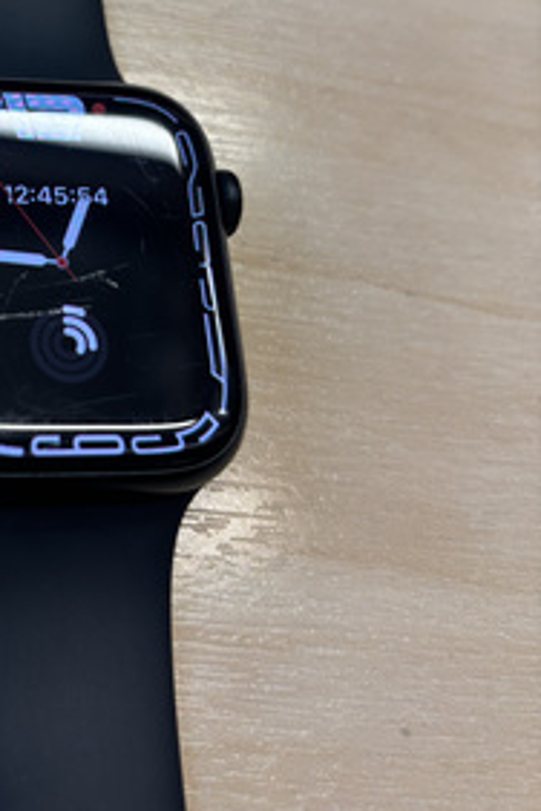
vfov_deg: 40.3
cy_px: 230
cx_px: 4
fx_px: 1082
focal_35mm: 48
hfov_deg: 26.6
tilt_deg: -65.1
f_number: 1.6
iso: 50
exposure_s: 1/100
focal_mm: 5.96
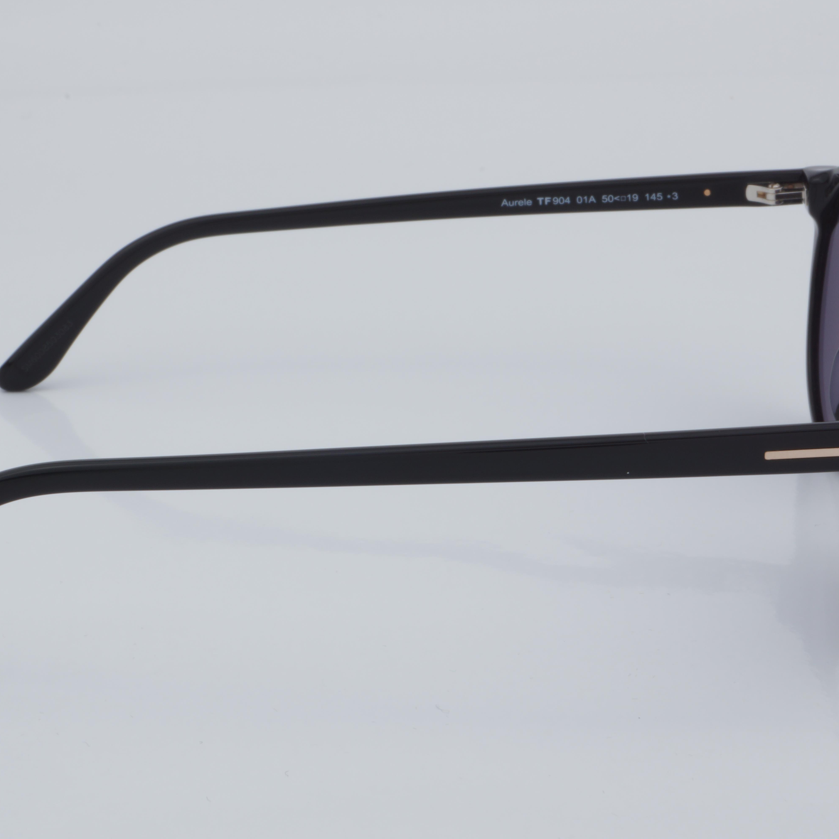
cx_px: 373
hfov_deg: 18.1
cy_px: 419
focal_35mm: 96
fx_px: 2632
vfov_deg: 18.1
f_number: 32
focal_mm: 50
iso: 100
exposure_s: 1/4
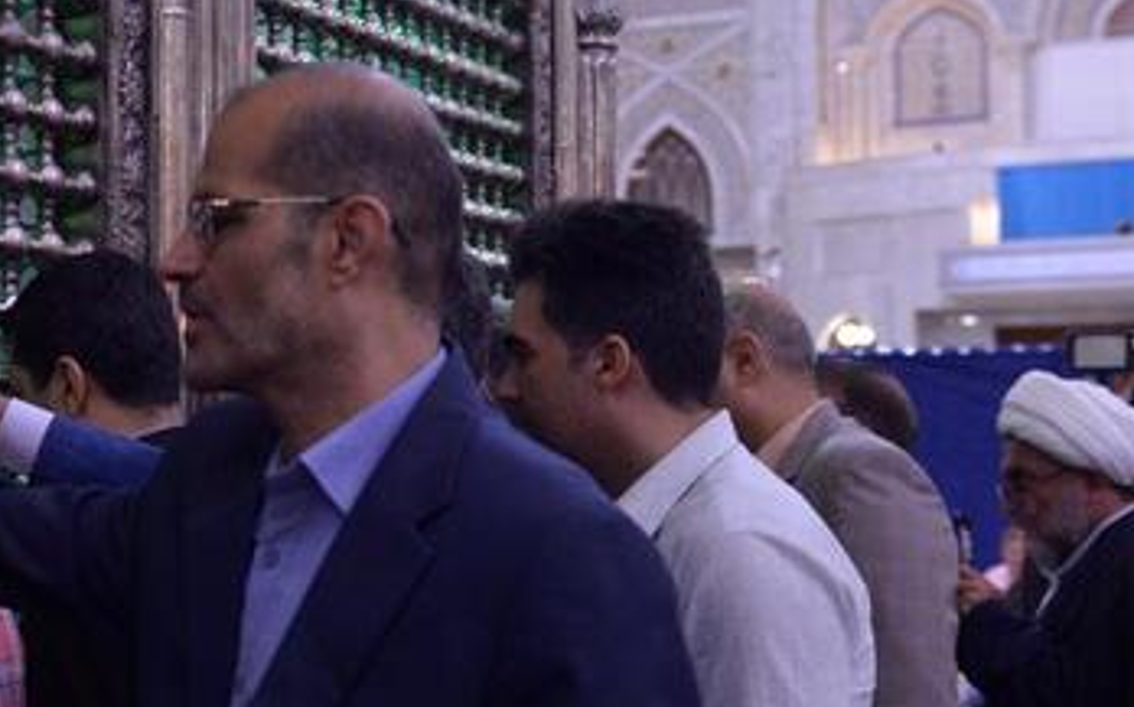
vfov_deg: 17.4
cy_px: 383
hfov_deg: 27.0
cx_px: 228
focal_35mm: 75
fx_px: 2316
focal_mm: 32
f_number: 3.5
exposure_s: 1/100
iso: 2500
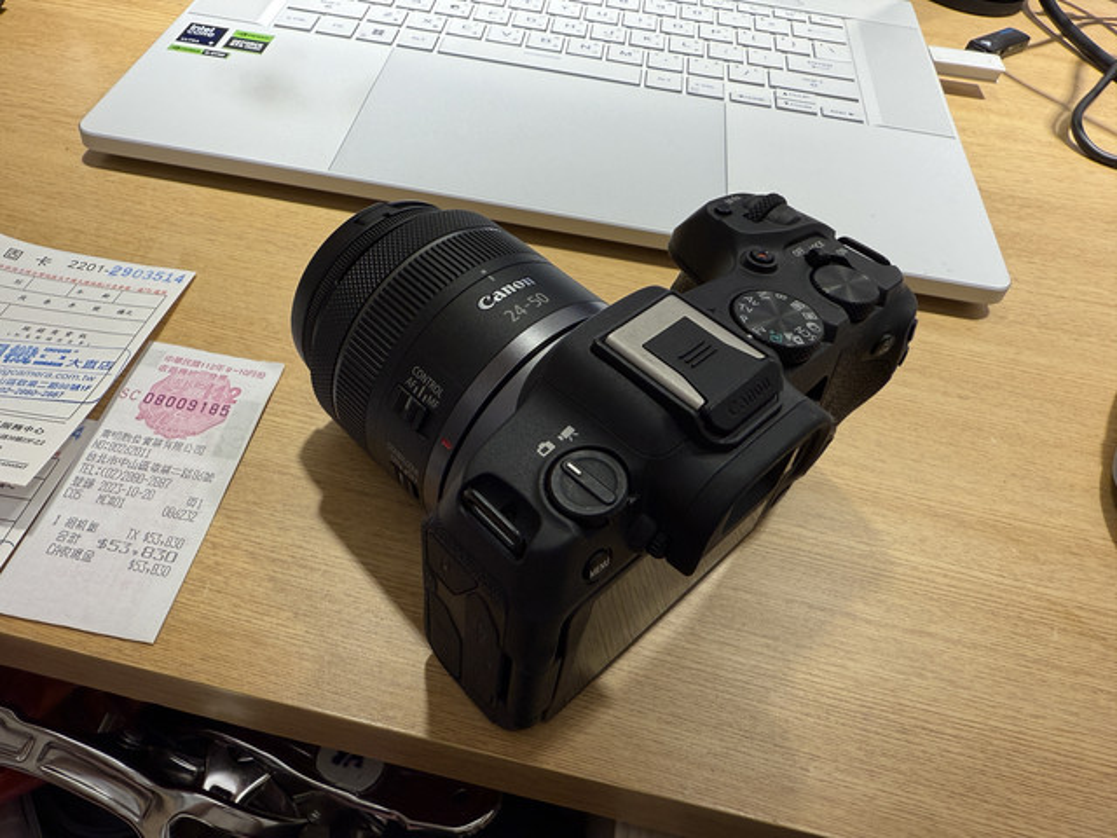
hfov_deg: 71.6
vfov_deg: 56.8
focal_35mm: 24
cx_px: 558
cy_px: 419
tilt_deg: -49.0
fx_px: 774
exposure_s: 1/120
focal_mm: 2.22
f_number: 2.2
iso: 100
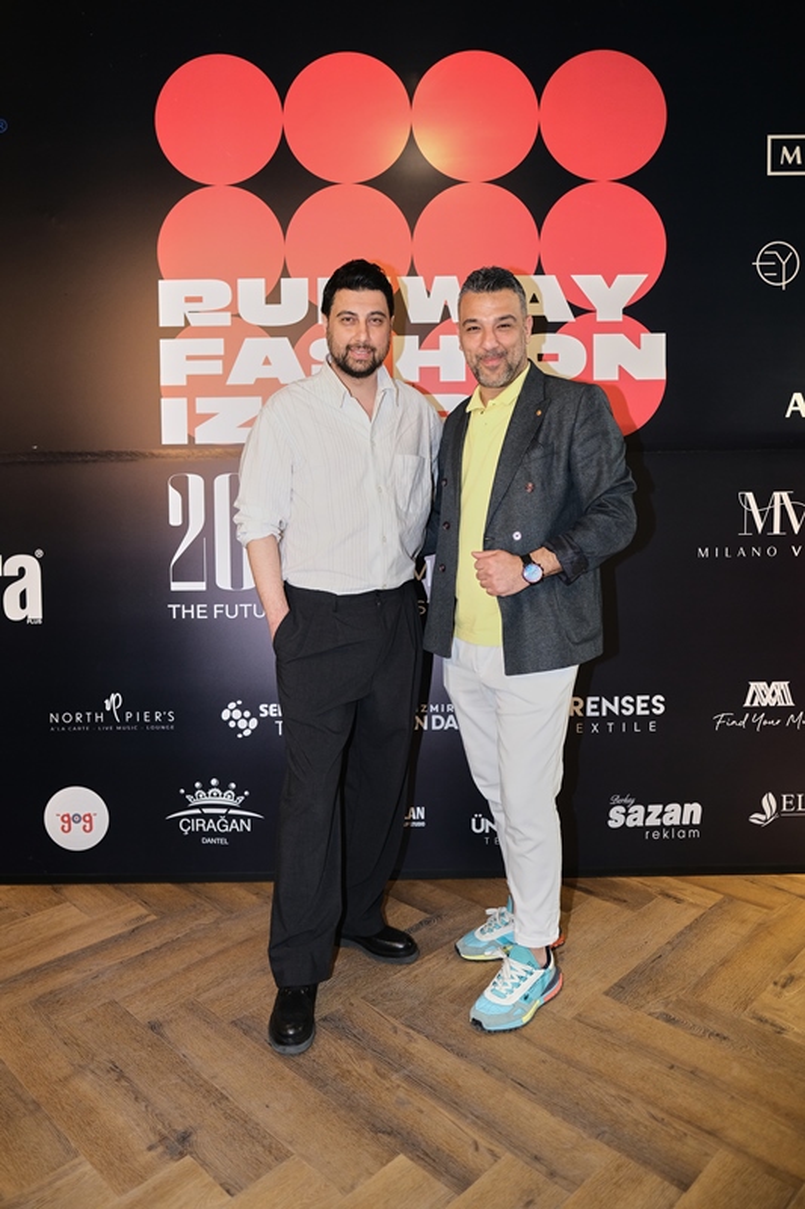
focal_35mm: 24
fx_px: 805
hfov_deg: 53.1
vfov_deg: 73.8
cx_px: 402
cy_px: 604
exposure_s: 1/60
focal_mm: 16
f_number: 2
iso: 1250
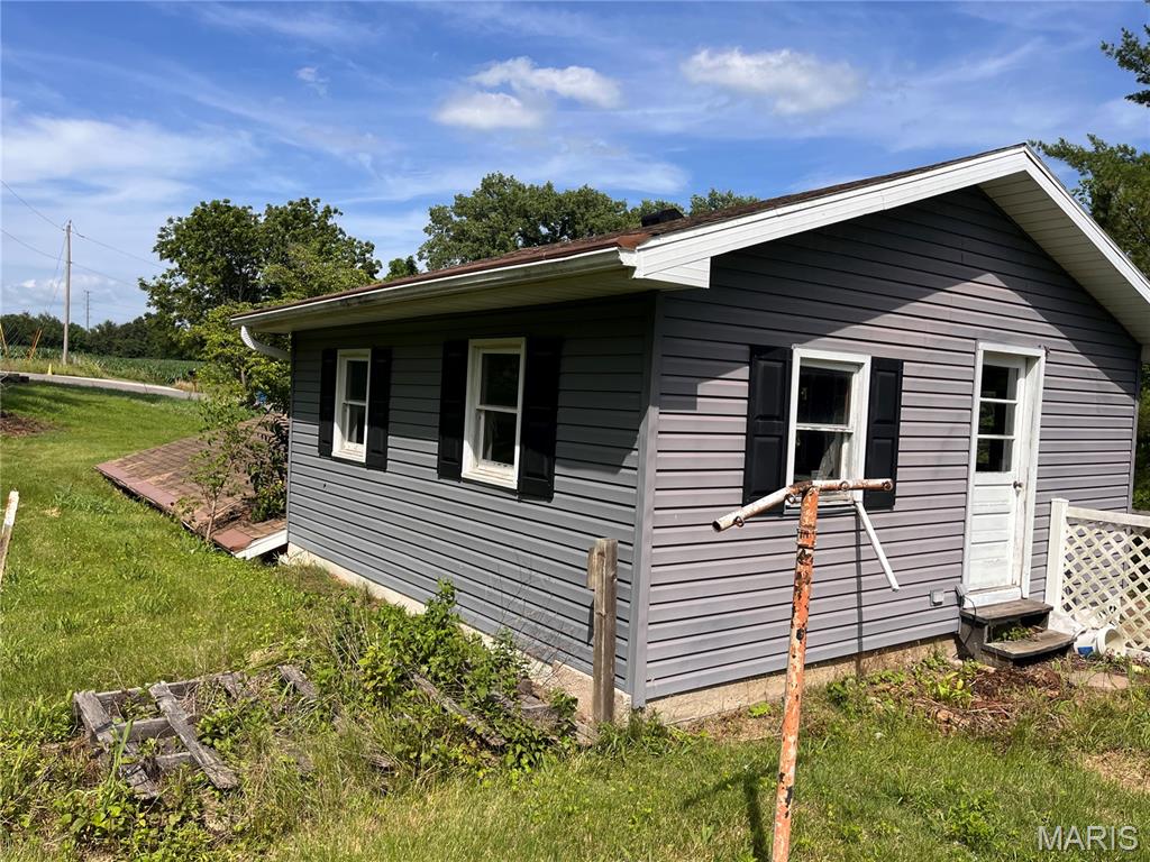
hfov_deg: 67.3
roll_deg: -1.5
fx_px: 864
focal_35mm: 26
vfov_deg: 53.1
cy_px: 431
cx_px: 575
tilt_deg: -2.9
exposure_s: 1/3413
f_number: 1.6
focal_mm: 5.1
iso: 50
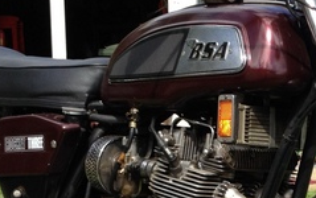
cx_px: 260
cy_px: 228
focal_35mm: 124
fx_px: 1069
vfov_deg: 10.4
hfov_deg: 16.7
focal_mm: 4.28
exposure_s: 1/935
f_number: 2.4
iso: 64
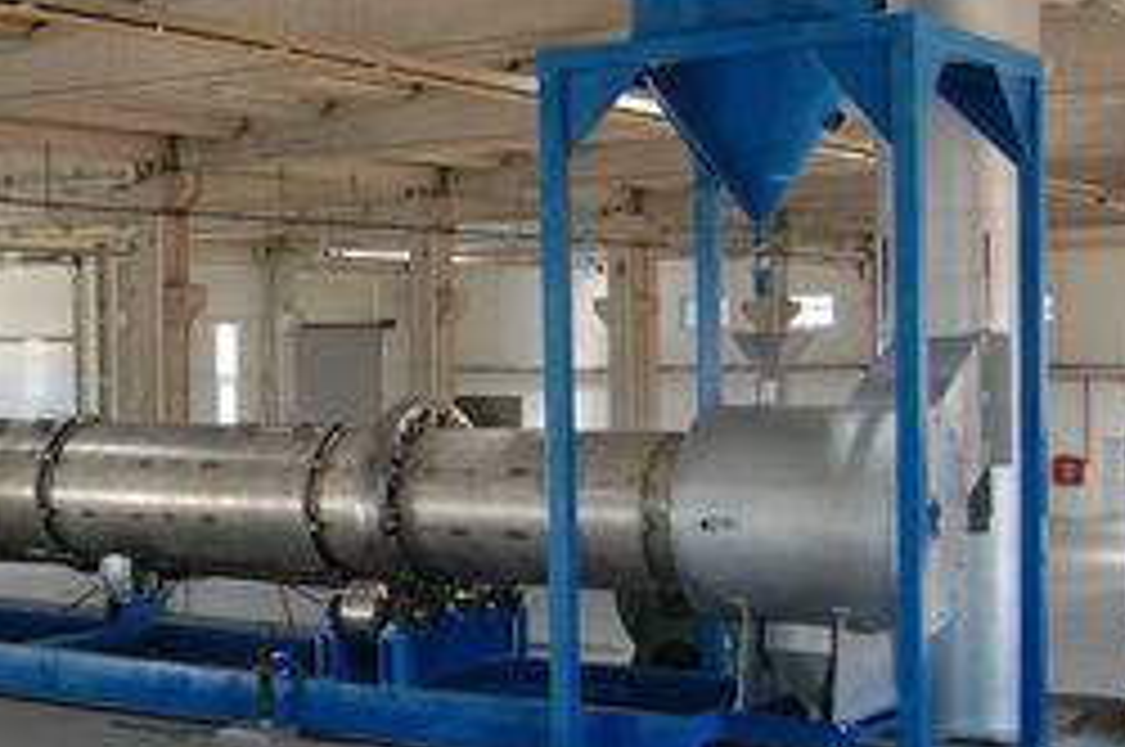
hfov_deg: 29.8
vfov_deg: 20.5
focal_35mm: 66
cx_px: 220
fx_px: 2060
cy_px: 310
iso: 400
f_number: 4.5
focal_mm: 22
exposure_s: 1/80
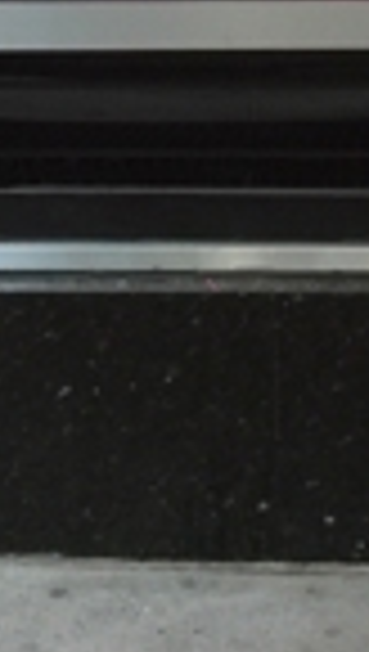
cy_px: -398
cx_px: 364
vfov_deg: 16.4
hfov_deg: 10.4
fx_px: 2010
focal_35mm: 116
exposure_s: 1/15
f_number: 2.2
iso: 64
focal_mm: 4.15
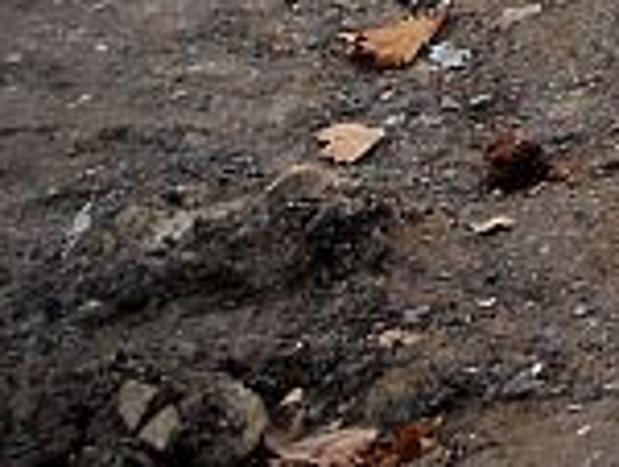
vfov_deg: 9.1
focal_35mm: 144
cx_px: 1568
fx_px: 2579
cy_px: -715
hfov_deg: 11.1
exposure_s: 1/100
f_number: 3.2
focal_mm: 4.9
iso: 80
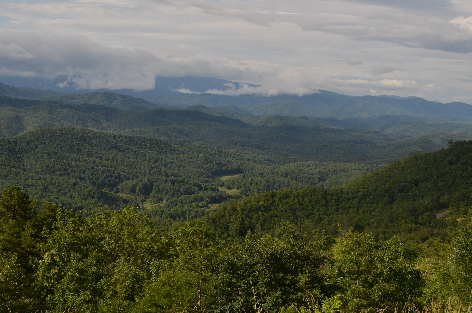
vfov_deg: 25.6
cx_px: 236
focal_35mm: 52
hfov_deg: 37.9
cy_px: 156
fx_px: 687
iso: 200
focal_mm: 35
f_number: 11
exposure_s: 1/500
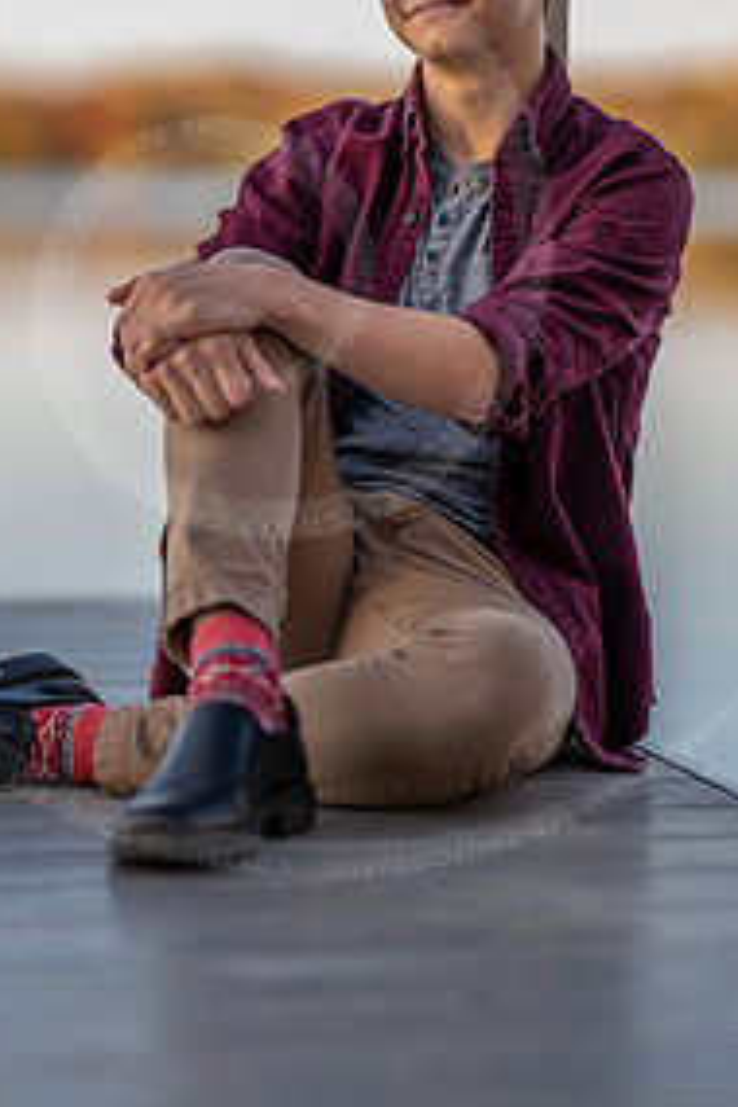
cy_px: 373
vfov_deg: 15.3
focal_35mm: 134
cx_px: 284
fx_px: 4120
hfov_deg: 10.2
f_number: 1.2
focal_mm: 85
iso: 125
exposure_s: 1/2000
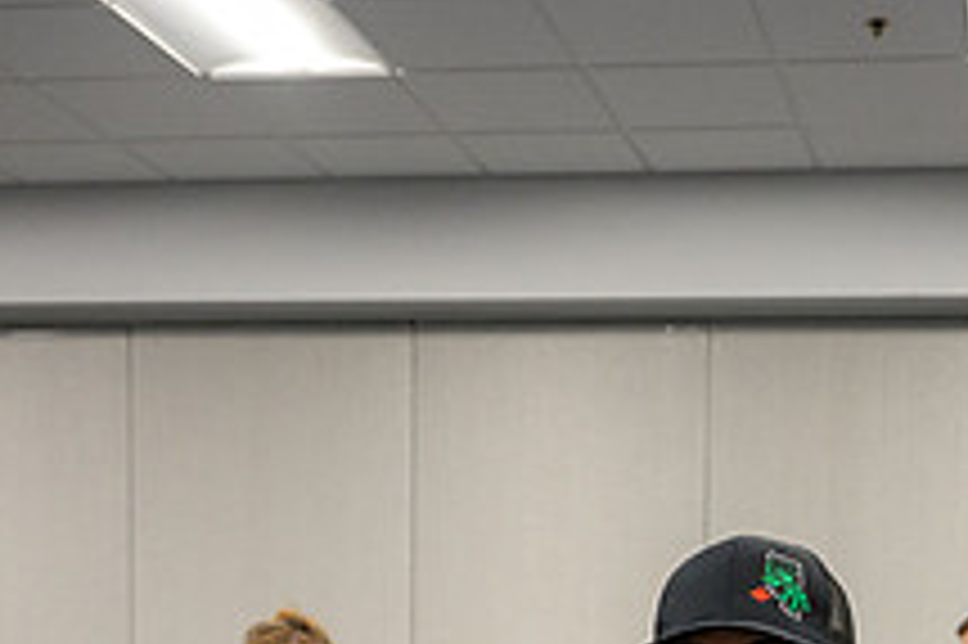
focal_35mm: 73
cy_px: 867
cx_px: 783
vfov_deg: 17.4
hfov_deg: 27.1
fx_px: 1961
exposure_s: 1/200
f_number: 4.5
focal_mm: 27
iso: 3600
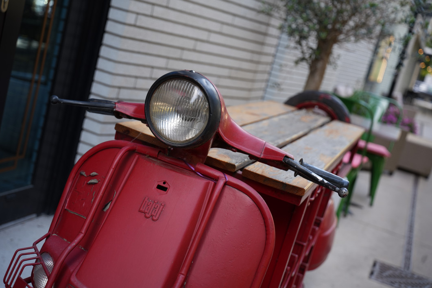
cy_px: 144
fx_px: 610
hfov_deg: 39.0
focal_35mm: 51
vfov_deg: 26.6
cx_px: 216
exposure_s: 1/160
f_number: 4
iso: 200
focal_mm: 50.8
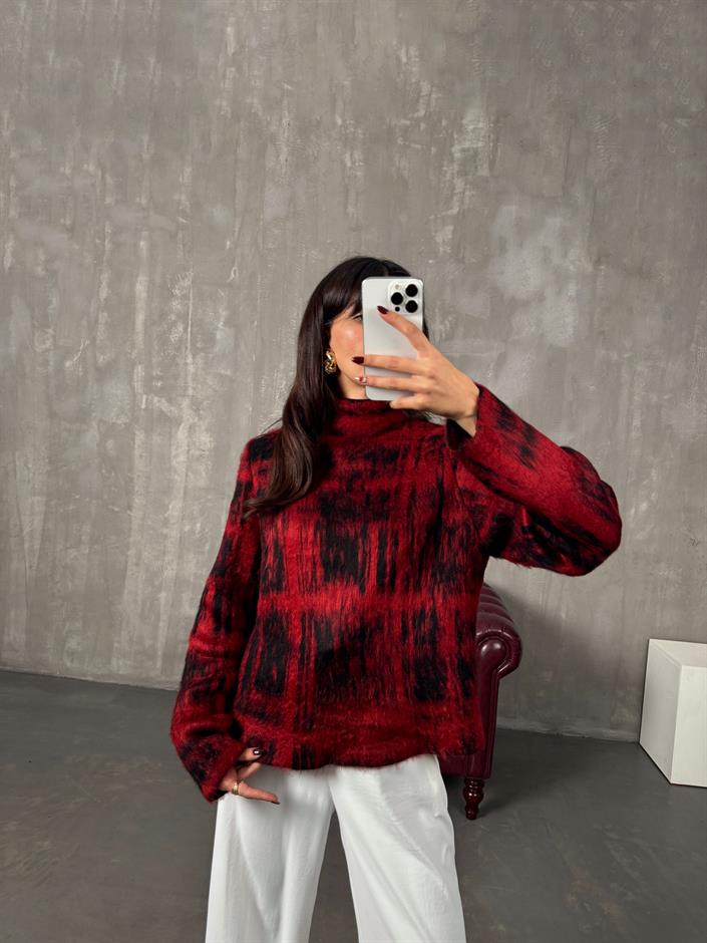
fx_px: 654
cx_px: 354
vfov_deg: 71.6
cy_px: 472
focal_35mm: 24
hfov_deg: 56.8
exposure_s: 1/121
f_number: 1.78
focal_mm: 6.76
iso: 160
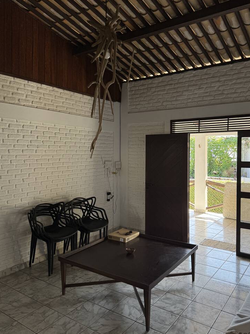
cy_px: 158
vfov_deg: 65.3
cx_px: 139
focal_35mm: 27
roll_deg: -0.1
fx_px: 260
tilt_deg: -2.2
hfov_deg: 51.2
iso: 50
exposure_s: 1/137
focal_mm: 6.76
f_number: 1.78
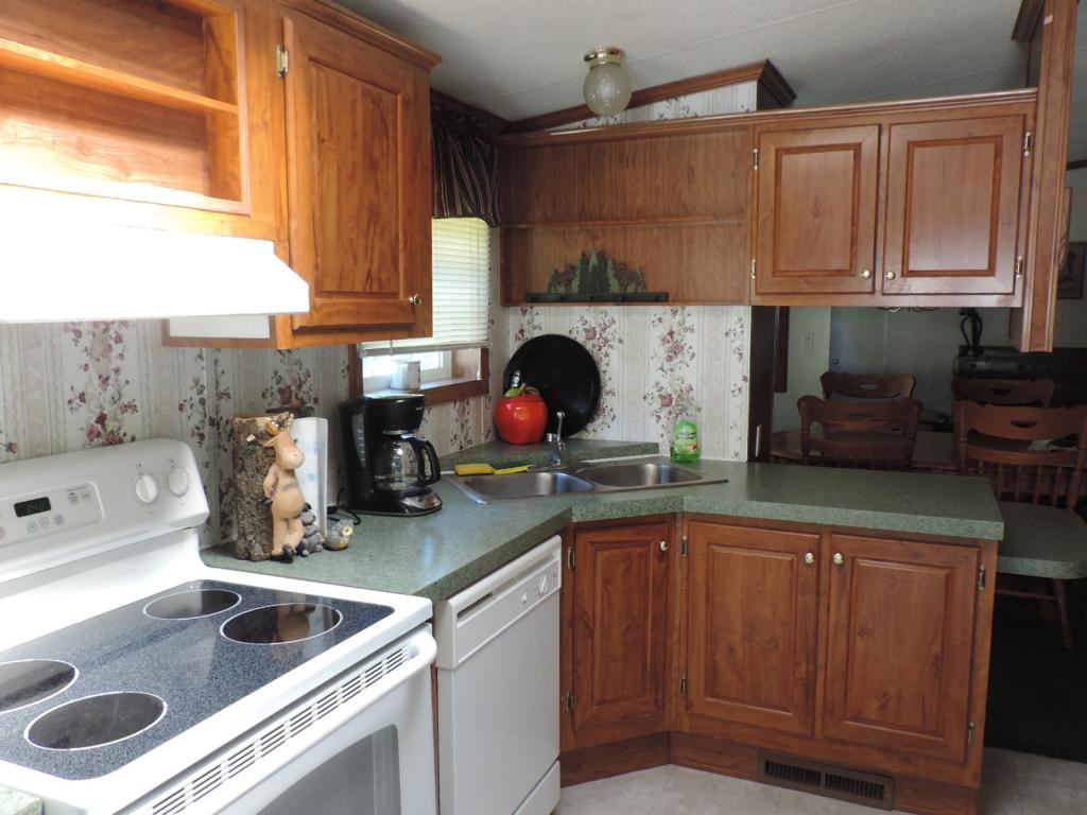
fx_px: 879
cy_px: 408
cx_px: 544
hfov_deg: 63.4
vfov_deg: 49.7
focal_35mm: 28
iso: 360
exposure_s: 1/30
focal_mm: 4.9
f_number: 3.1
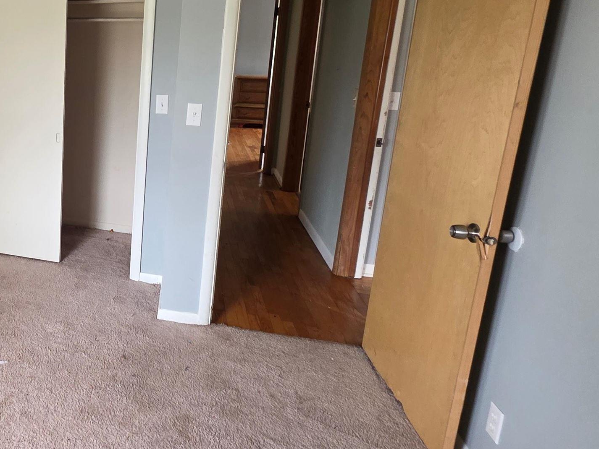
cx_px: 14
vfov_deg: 48.8
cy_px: 147
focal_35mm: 28
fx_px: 485
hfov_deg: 52.0
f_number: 1.9
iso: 250
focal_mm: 2.2
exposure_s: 1/60
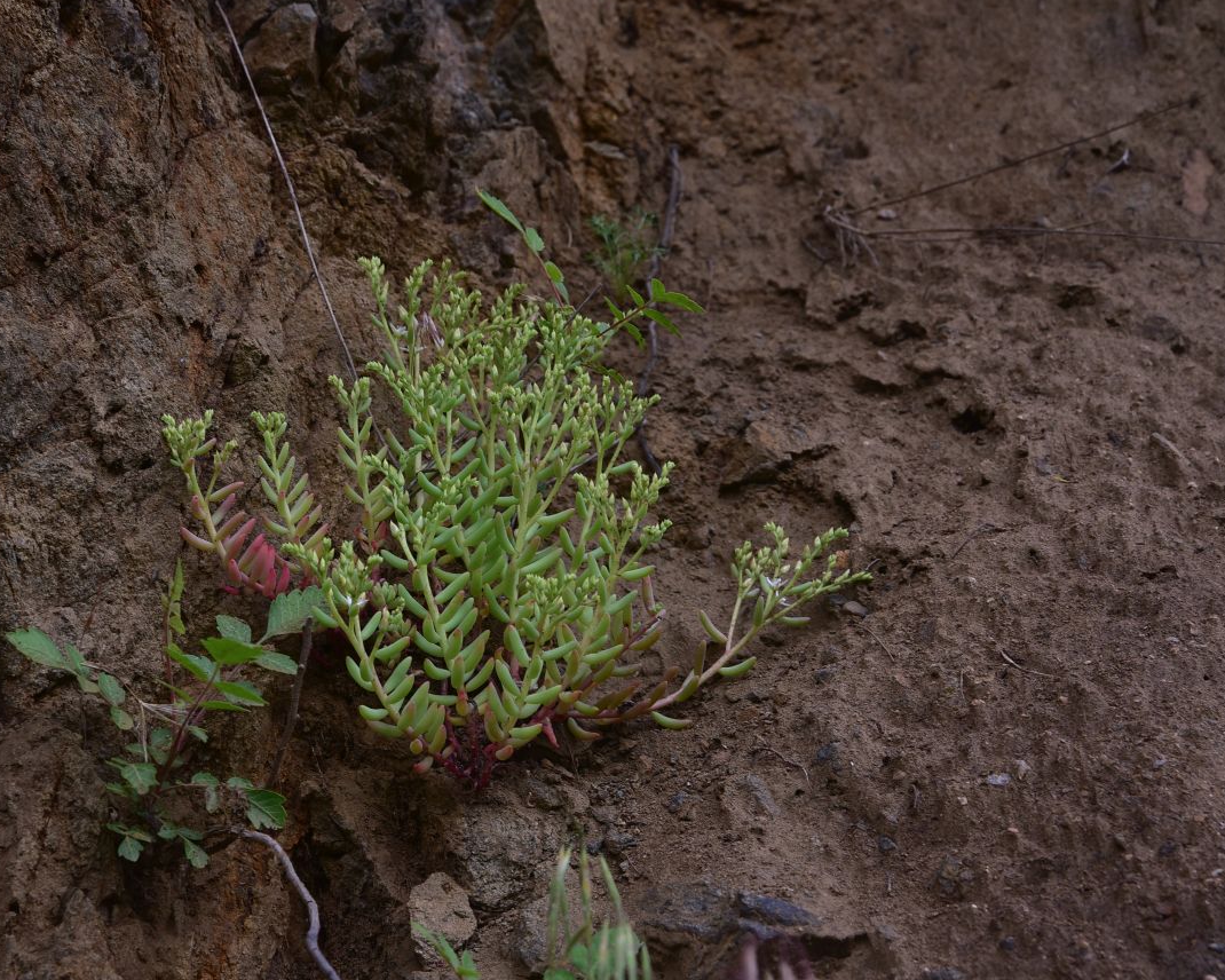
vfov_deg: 26.7
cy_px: 487
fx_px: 2067
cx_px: 548
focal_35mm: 57
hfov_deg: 33.0
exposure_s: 1/125
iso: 320
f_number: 10
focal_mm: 50
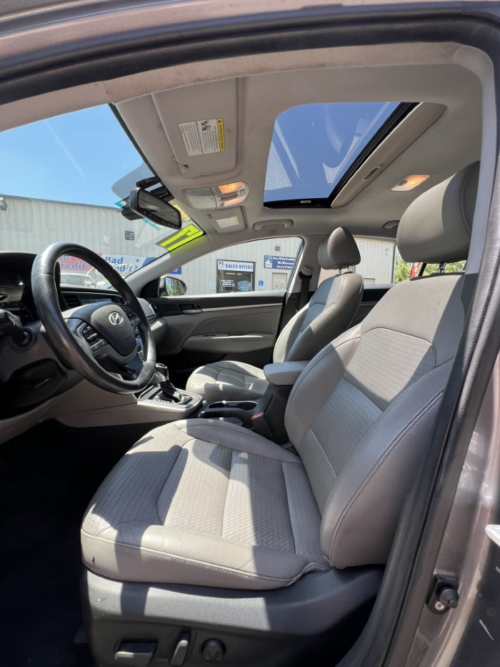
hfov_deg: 89.9
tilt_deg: -4.5
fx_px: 250
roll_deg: -3.4
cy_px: 334
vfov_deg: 106.2
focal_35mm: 13
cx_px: 250
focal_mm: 1.57
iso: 32
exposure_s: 1/199
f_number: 1.8
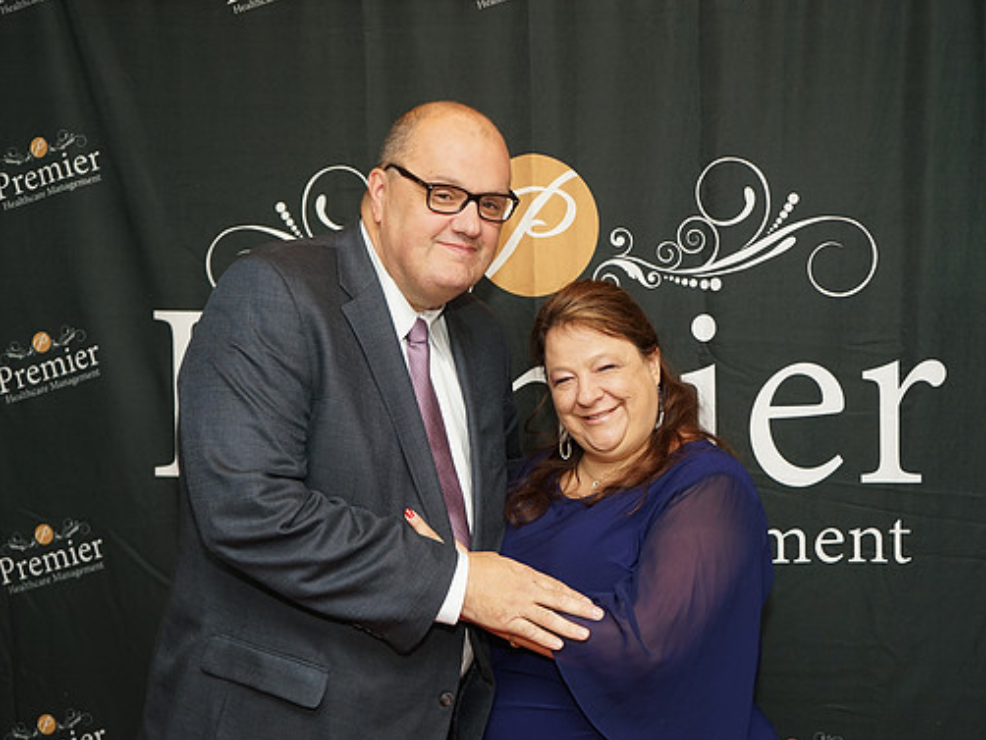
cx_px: 552
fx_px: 1425
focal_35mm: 50
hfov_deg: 38.1
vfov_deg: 29.1
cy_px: 376
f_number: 4.5
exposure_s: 1/100
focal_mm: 45
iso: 640
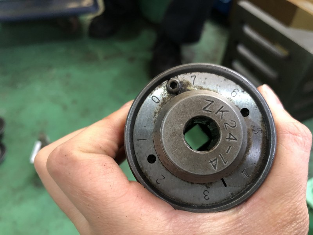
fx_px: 253
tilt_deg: -45.4
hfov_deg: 63.4
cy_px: 118
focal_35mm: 28
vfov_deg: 49.7
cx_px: 156
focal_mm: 3.99
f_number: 1.8
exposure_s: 1/13
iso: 100
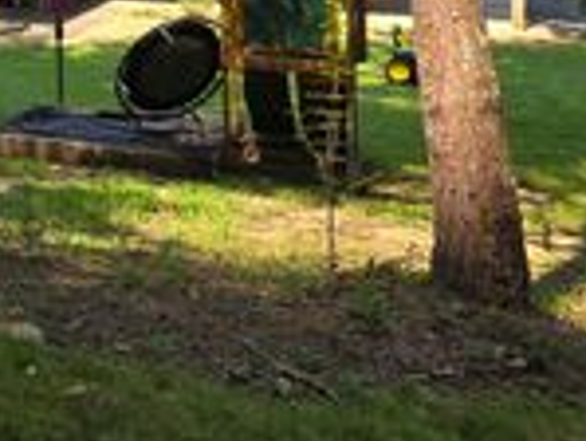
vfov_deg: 18.0
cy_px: -112
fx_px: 1305
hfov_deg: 21.8
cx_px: -252
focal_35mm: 77
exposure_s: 1/207
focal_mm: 6.3
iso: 12
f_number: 1.7
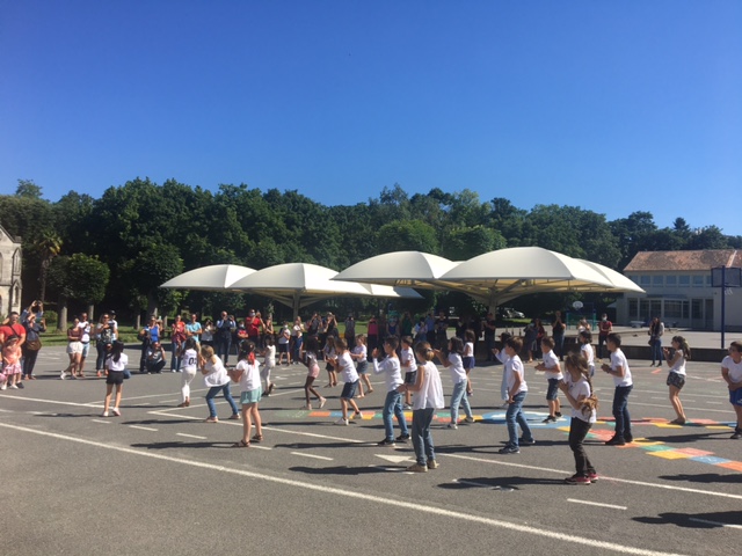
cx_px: 371
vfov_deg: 48.2
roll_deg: -2.4
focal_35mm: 29
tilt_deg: +3.2
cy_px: 278
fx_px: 622
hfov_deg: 61.7
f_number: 2.2
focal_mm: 4.15
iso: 25
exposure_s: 1/1672
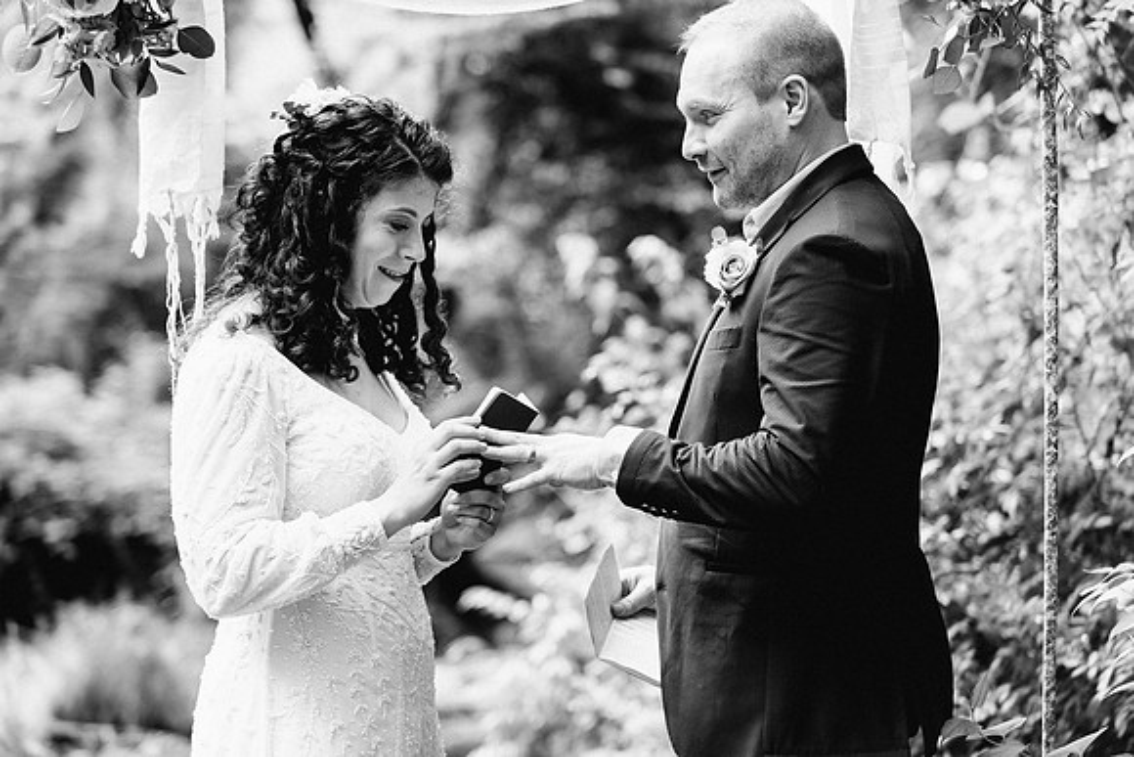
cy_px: 378
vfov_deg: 14.2
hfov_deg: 21.1
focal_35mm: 96
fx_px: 3040
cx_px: 567
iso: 500
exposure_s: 1/250
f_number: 3.2
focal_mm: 95
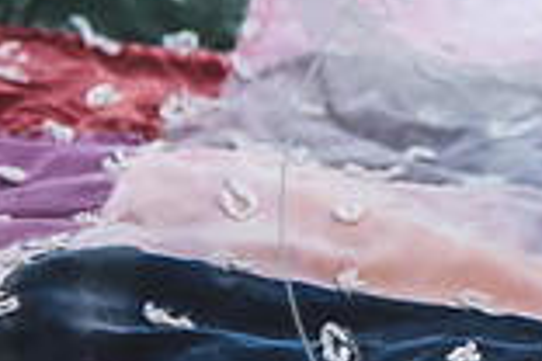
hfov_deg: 11.1
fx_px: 2695
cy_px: -78
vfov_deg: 7.6
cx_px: 810
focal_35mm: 179
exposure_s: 1/160
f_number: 2.8
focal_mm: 48
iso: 100
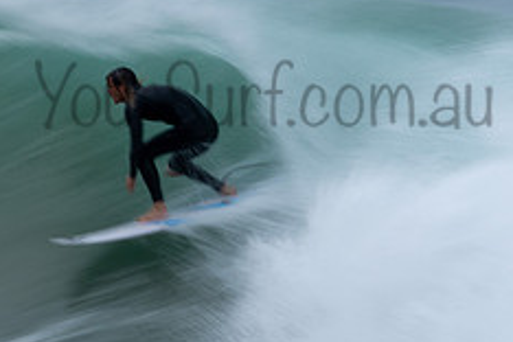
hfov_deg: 1.1
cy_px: 76
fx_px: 26460
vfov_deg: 0.7
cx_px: 261
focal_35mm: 1857
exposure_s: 1/20
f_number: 29
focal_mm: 500
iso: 100
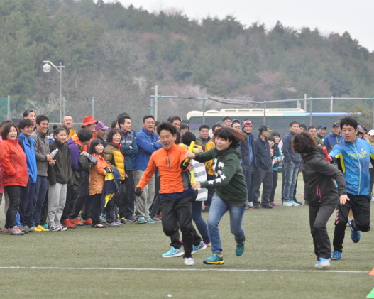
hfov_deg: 10.3
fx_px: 2080
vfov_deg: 8.2
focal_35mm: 188
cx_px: 182
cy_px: 150
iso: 1000
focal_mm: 110
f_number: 4
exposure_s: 1/1250
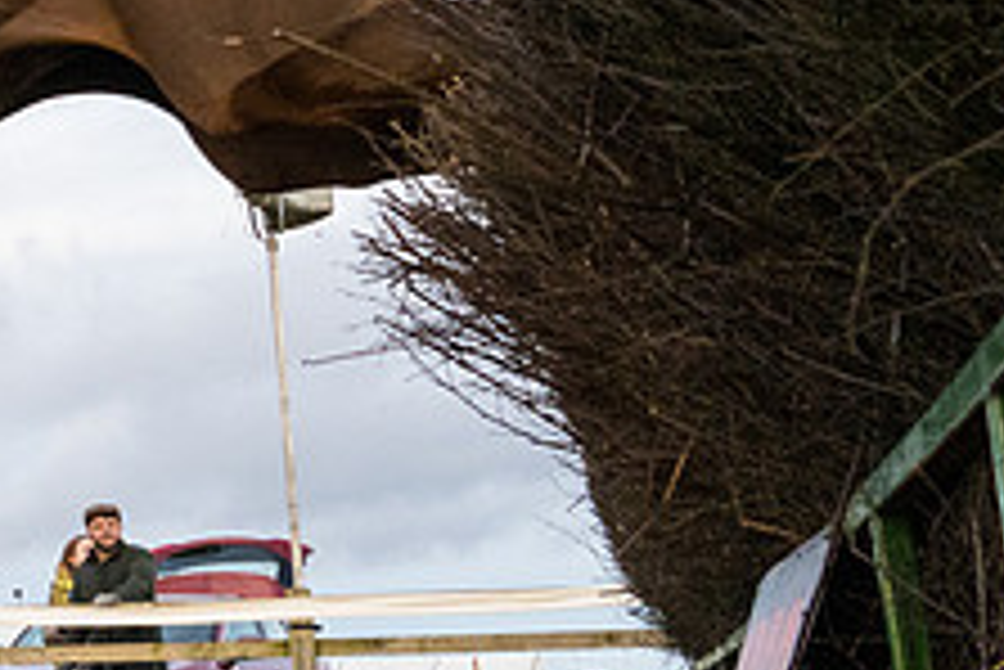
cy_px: 42
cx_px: -553
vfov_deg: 13.2
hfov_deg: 17.6
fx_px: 2874
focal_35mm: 103
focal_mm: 24
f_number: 8
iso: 2000
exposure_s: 1/1600
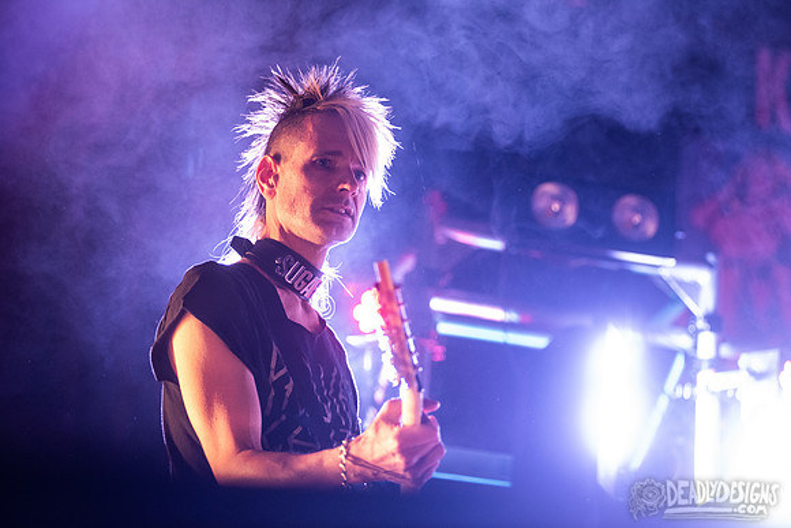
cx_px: 396
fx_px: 2198
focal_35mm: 100
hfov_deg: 20.4
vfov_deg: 13.7
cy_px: 264
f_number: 3.2
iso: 3200
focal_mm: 100
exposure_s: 1/250
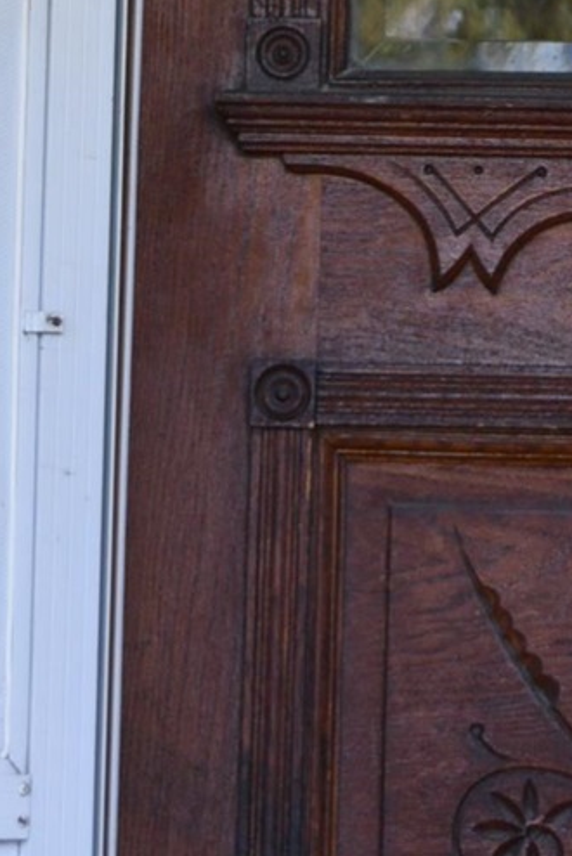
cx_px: 690
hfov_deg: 5.4
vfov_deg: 8.0
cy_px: -405
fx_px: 5997
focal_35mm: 252
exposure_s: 1/100
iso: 400
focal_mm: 36
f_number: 5
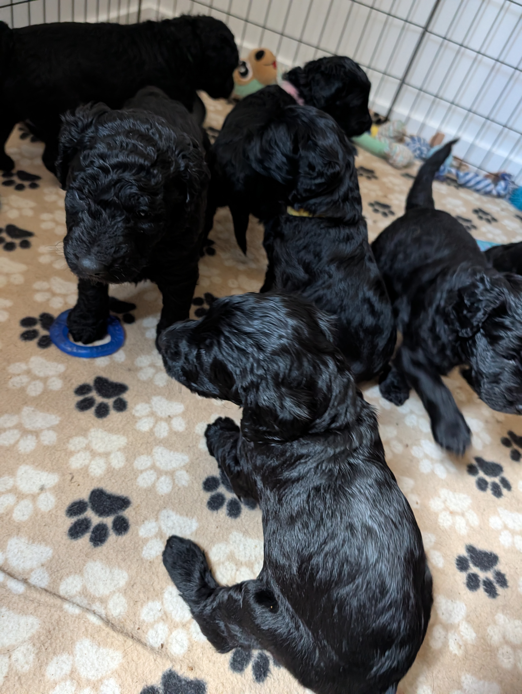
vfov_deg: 71.5
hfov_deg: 56.9
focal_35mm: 24
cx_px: 261
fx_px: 481
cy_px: 347
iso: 852
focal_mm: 6.9
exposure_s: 1/86.9
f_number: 1.68
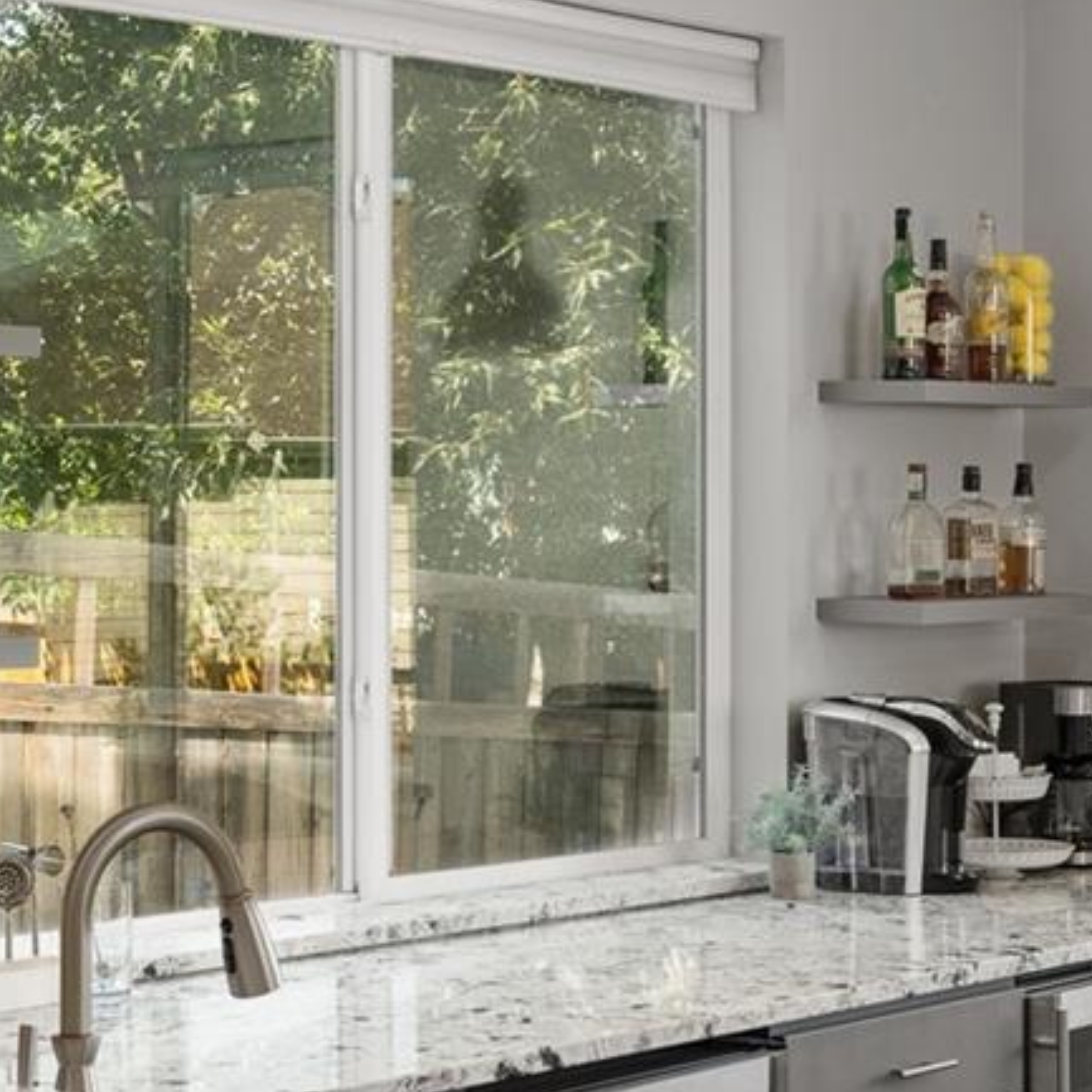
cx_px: 946
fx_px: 3141
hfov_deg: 19.4
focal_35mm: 88
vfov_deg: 19.6
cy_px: 789
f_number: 8
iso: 640
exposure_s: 1/3
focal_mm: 28
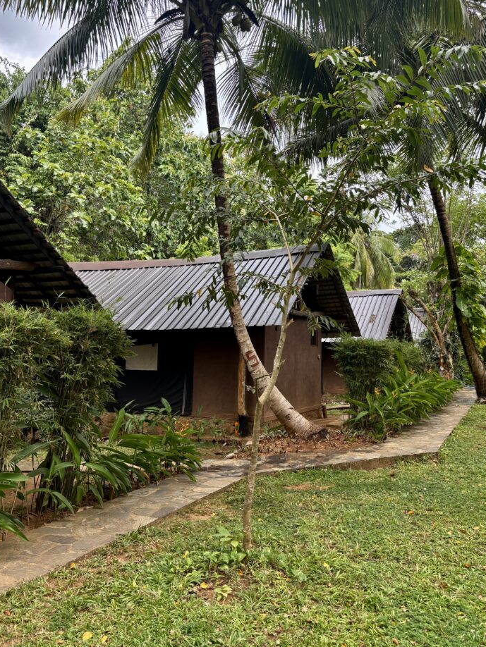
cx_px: 256
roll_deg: -1.0
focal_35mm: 29
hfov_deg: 48.2
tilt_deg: +3.8
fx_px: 543
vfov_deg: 61.5
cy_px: 292
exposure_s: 1/448
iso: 50
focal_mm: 5.96
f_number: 1.6
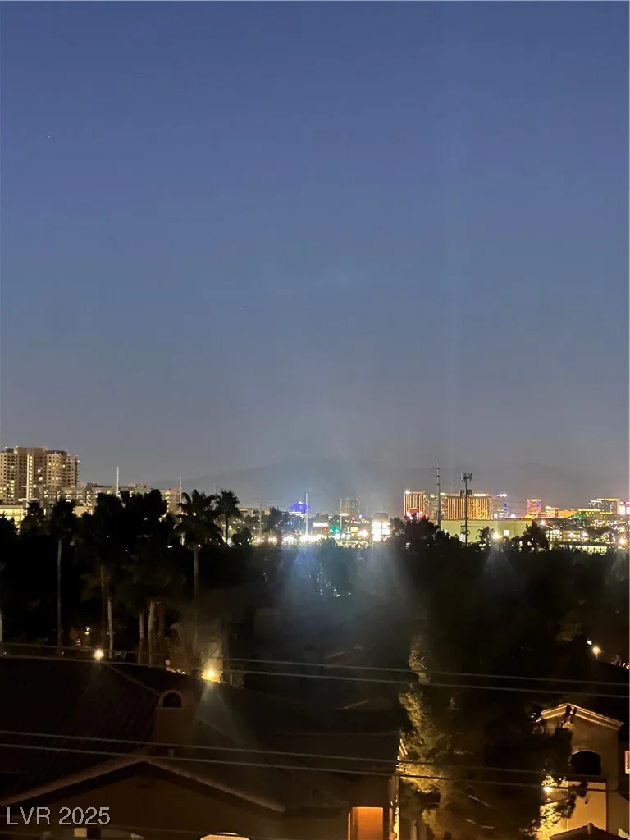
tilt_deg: +3.9
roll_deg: -0.4
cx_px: 315
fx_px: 1869
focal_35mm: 77
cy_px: 420
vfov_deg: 25.3
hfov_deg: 19.1
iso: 2000
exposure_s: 1/8
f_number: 2.8
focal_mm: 9
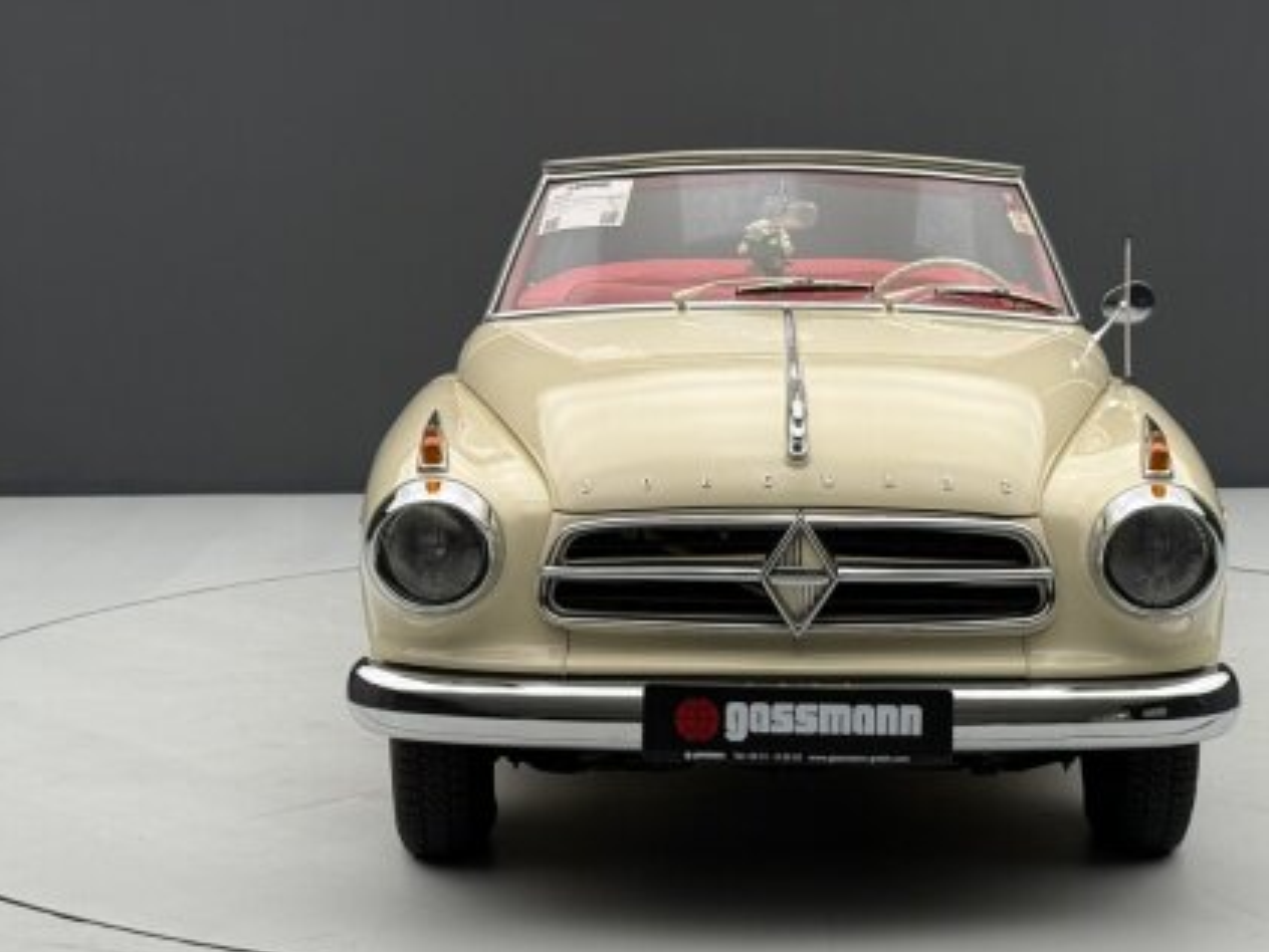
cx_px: 814
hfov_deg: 26.6
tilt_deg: -10.3
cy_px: 600
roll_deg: -0.9
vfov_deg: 20.1
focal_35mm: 73
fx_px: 2677
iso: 80
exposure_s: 1/99
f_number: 1.78
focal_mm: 6.76
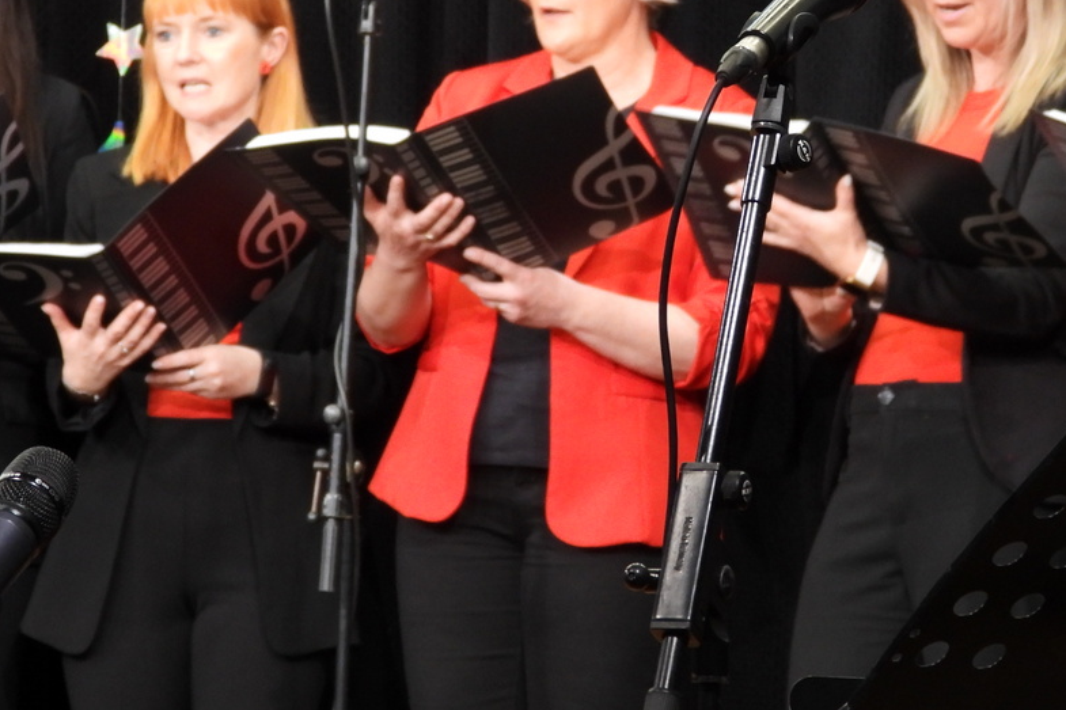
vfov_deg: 4.3
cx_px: 779
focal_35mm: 318
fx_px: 9414
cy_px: 138
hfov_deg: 6.5
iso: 450
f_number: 4.5
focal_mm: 35.9
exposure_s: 1/15
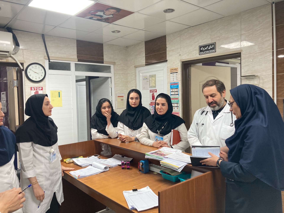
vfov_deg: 49.7
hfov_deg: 63.4
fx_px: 230
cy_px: 106
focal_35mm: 28
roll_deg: +1.9
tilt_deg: -2.4
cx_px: 142
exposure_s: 1/50
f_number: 1.8
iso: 64
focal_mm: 3.99
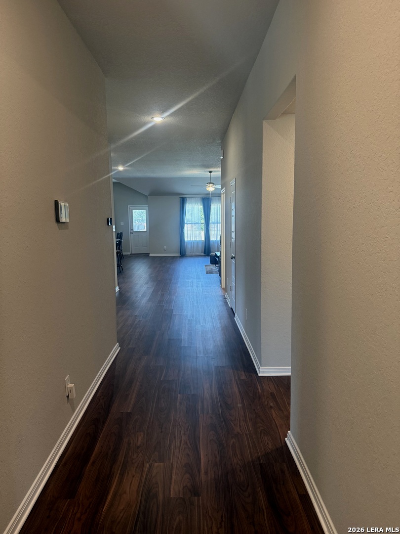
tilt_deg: -5.1
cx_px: 200
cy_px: 267
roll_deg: -0.4
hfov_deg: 56.8
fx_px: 370
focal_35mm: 24
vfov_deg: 71.6
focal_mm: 6.76
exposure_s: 1/120
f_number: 1.78
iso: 320
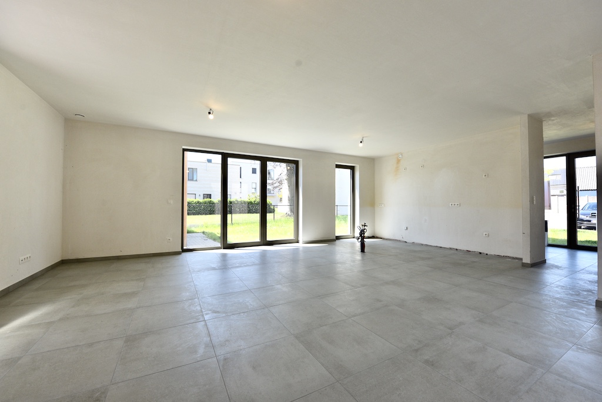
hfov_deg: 104.2
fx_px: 234
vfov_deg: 81.3
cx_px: 301
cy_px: 201
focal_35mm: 14
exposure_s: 1/160
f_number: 6.3
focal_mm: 14
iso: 200
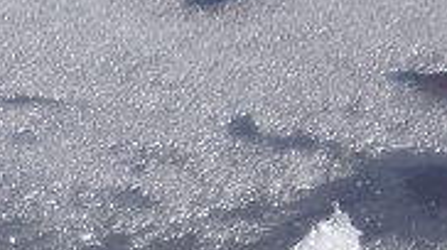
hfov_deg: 5.5
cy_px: 777
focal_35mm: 387
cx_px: -383
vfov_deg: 3.1
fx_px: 4583
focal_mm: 40
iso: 100
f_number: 13
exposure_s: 1/250
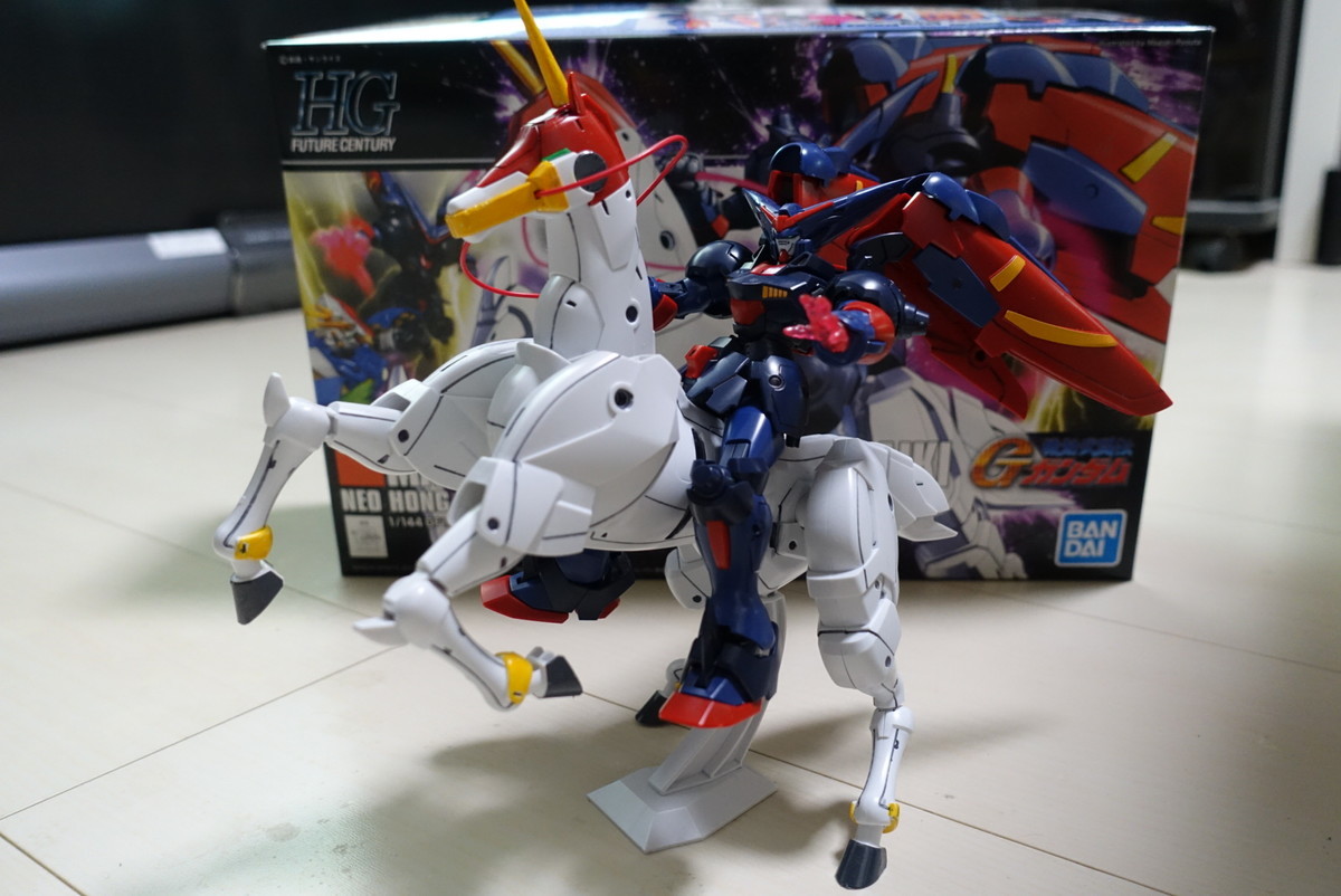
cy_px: 448
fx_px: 1193
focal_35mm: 32
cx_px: 670
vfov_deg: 41.2
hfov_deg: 58.7
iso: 1250
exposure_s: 1/40
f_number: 2.8
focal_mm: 11.69
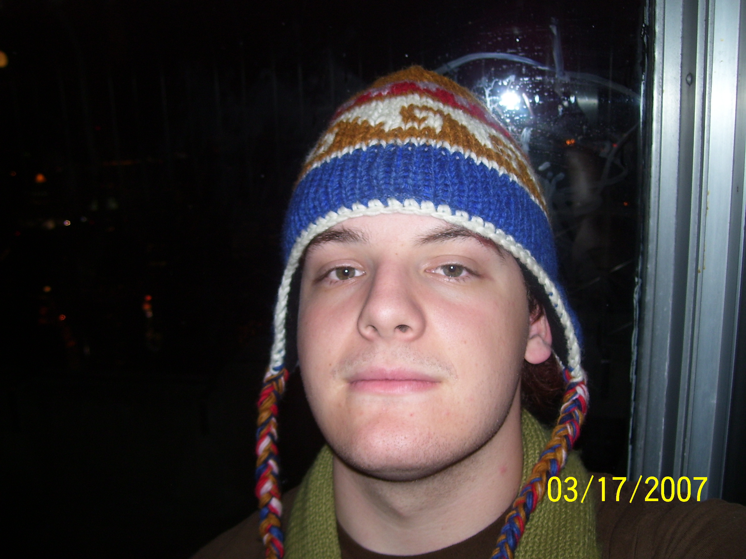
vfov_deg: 39.7
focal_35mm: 36
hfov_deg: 51.4
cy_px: 280
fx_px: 776
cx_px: 373
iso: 80
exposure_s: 1/60
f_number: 2.7
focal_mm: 6
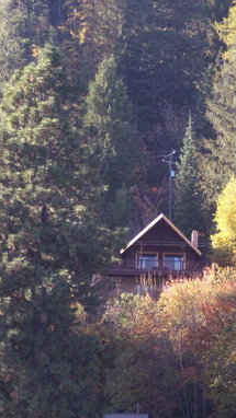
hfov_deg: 7.1
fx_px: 1902
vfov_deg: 12.6
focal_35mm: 171
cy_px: 209
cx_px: 175
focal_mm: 24
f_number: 4.8
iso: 140
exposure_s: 1/125
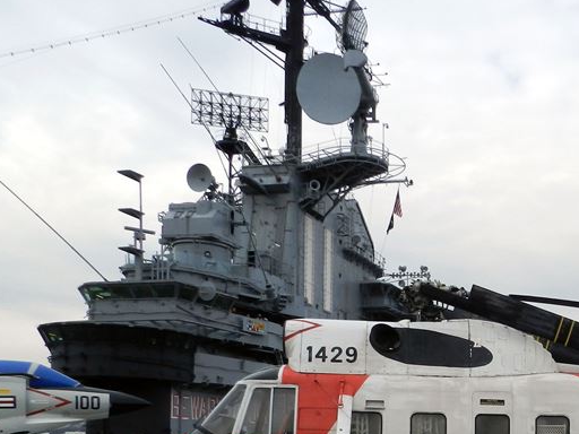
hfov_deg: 38.1
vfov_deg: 29.5
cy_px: 428
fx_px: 769
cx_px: 536
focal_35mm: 46
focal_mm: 4
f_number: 4
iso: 160
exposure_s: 1/640
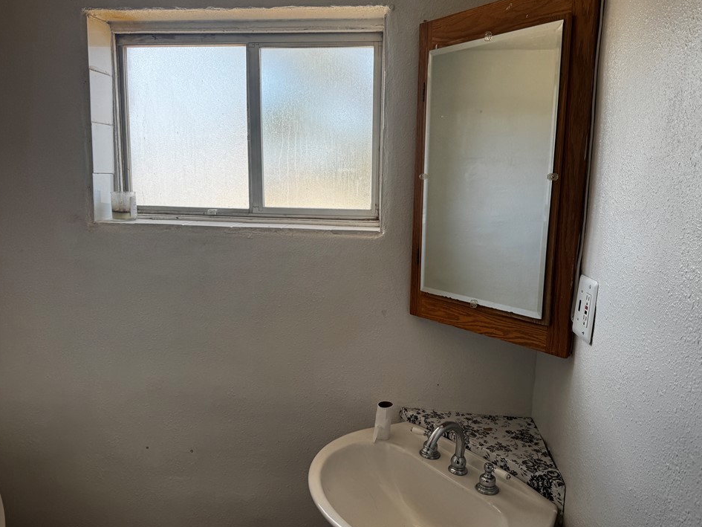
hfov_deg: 67.2
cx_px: 371
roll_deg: -2.1
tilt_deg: -11.7
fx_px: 527
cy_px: 268
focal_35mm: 26
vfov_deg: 53.1
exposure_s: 1/296
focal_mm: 6.76
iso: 80
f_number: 1.78
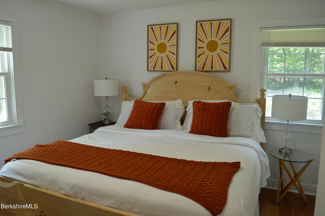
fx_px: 244
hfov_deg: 67.4
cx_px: 162
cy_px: 108
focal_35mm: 27
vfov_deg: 47.8
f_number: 4
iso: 400
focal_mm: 18
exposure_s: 1/60
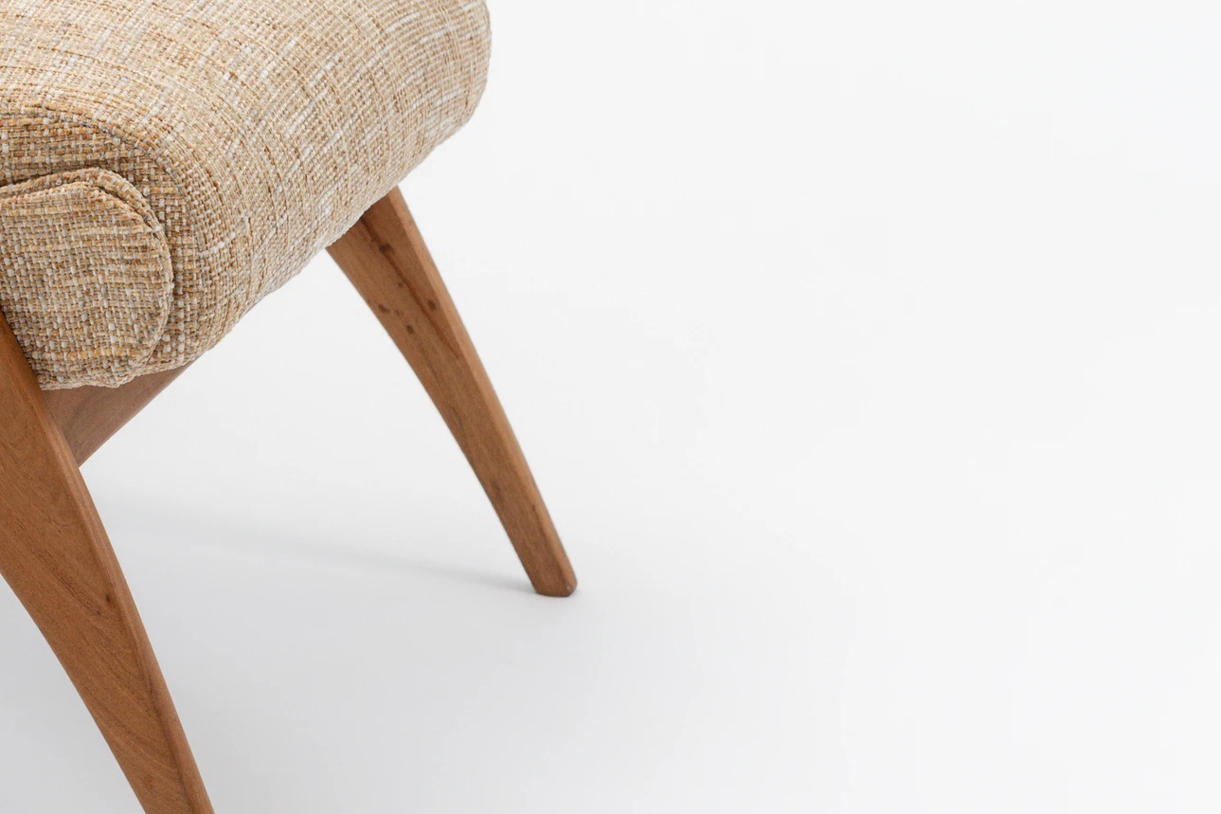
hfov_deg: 13.2
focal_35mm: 149
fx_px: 5053
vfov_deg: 9.1
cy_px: -42
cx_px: -417
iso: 250
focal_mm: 50
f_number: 8
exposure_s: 1/80
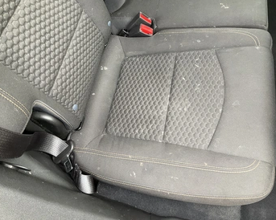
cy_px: 104
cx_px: 150
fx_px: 269
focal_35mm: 33
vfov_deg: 44.5
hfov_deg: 54.2
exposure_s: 1/60
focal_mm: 3
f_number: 1.8
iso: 80
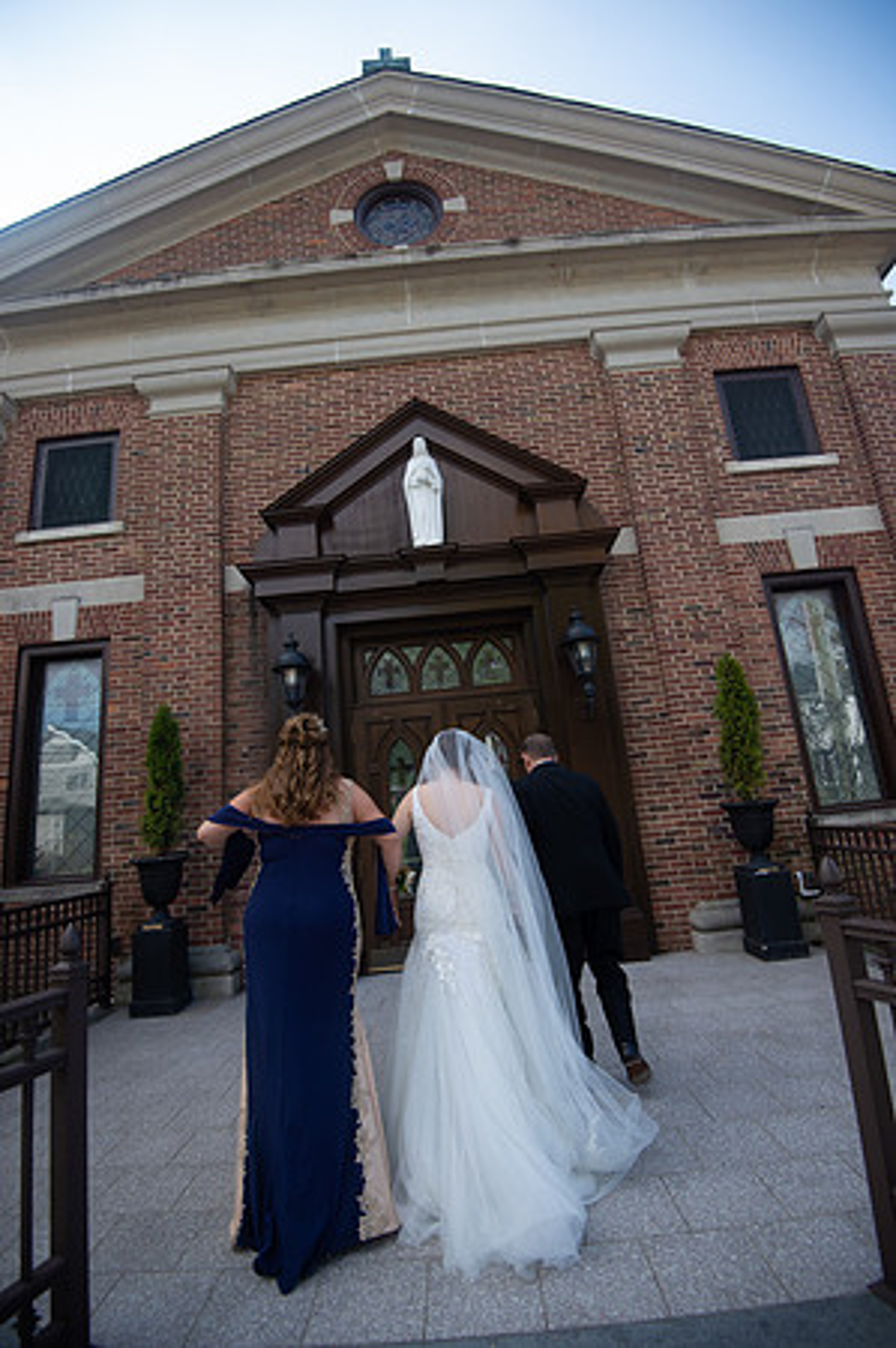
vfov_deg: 96.8
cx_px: 448
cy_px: 674
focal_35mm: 16
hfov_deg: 73.6
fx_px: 599
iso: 400
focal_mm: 16
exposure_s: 1/1250
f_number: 4
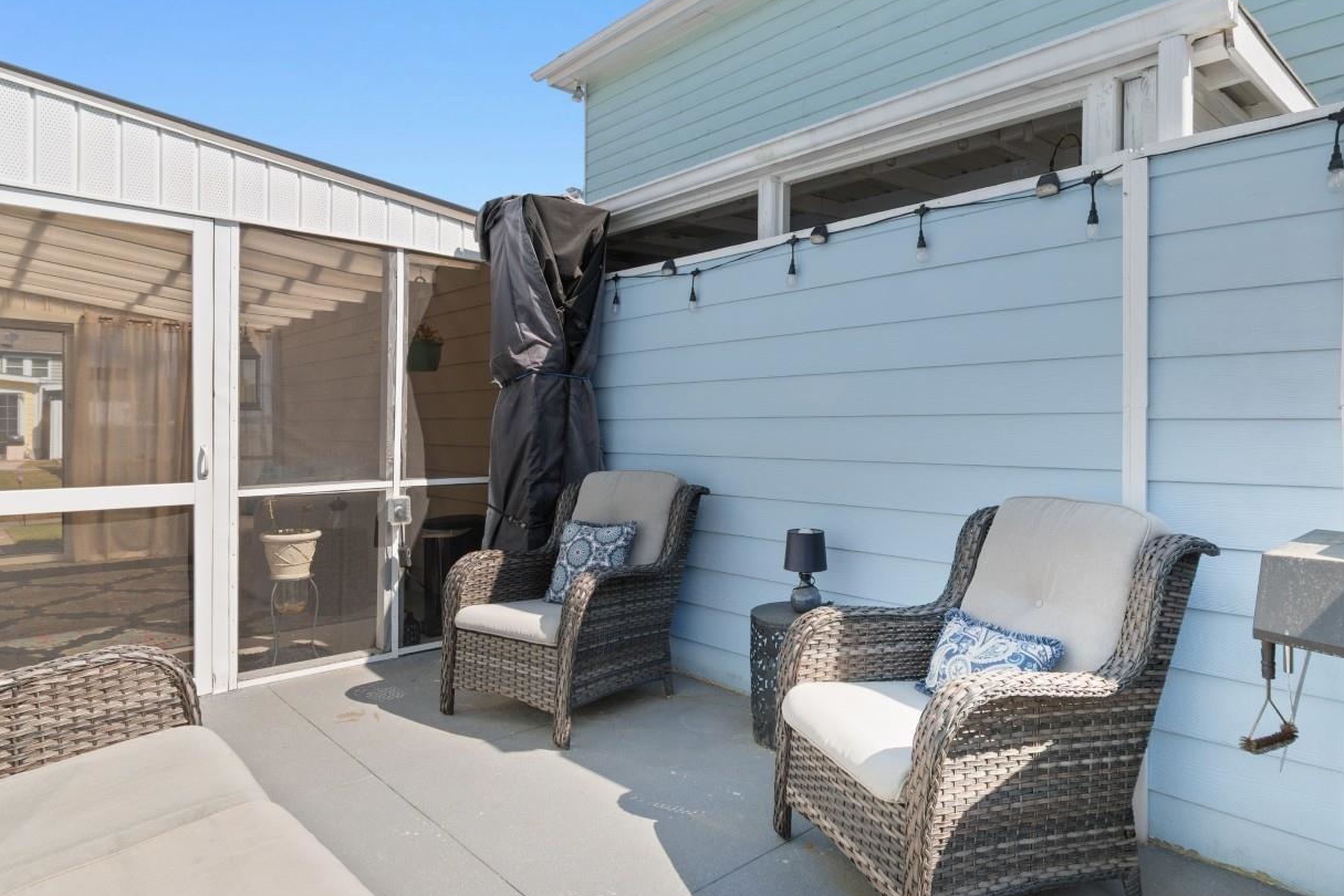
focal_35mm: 20
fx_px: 747
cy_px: 408
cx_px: 733
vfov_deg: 61.8
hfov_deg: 83.8
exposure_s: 1/125
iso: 100
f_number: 5.6
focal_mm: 10
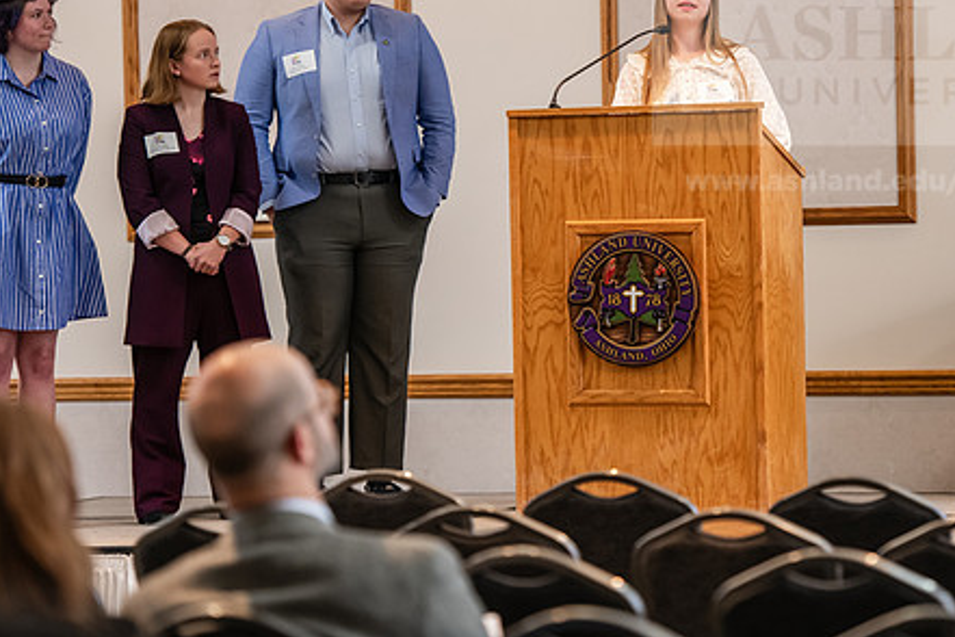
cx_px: 587
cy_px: 226
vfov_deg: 8.0
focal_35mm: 171
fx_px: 4536
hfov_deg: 12.0
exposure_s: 1/200
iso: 1600
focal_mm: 130
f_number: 3.2
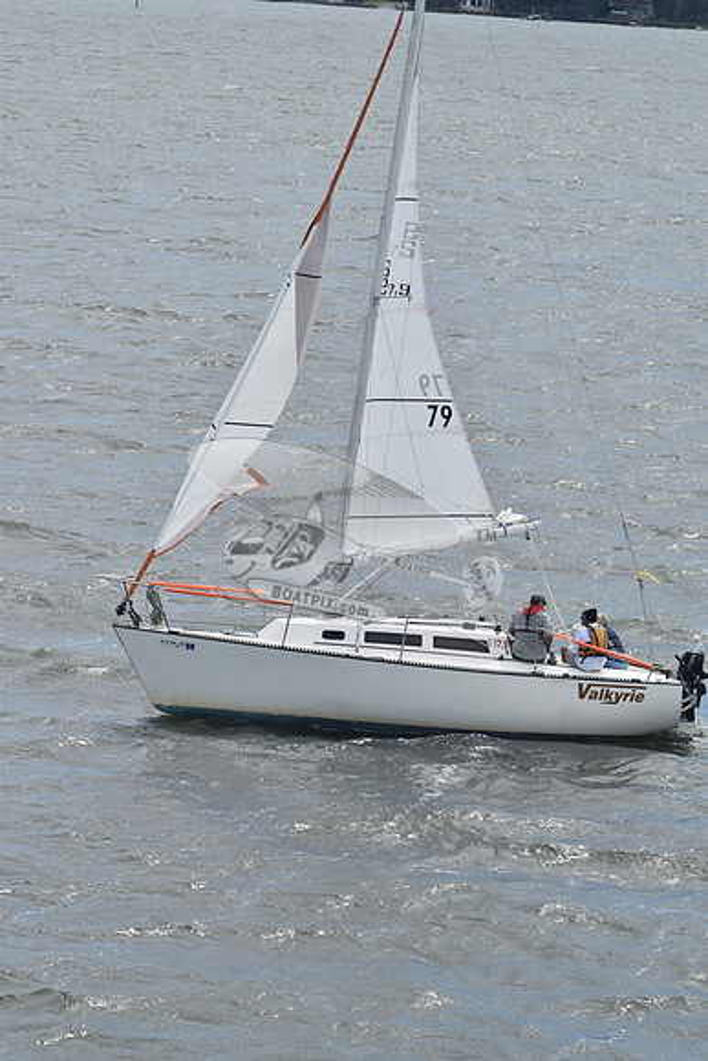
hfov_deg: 7.6
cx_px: 354
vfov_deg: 11.4
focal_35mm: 180
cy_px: 530
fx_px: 5306
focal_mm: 120
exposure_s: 1/1000
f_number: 9.5
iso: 400
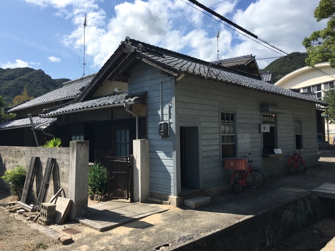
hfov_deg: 61.7
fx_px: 281
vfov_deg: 48.2
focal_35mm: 29
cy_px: 126
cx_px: 168
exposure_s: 1/1672
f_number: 2.2
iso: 25
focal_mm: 4.15
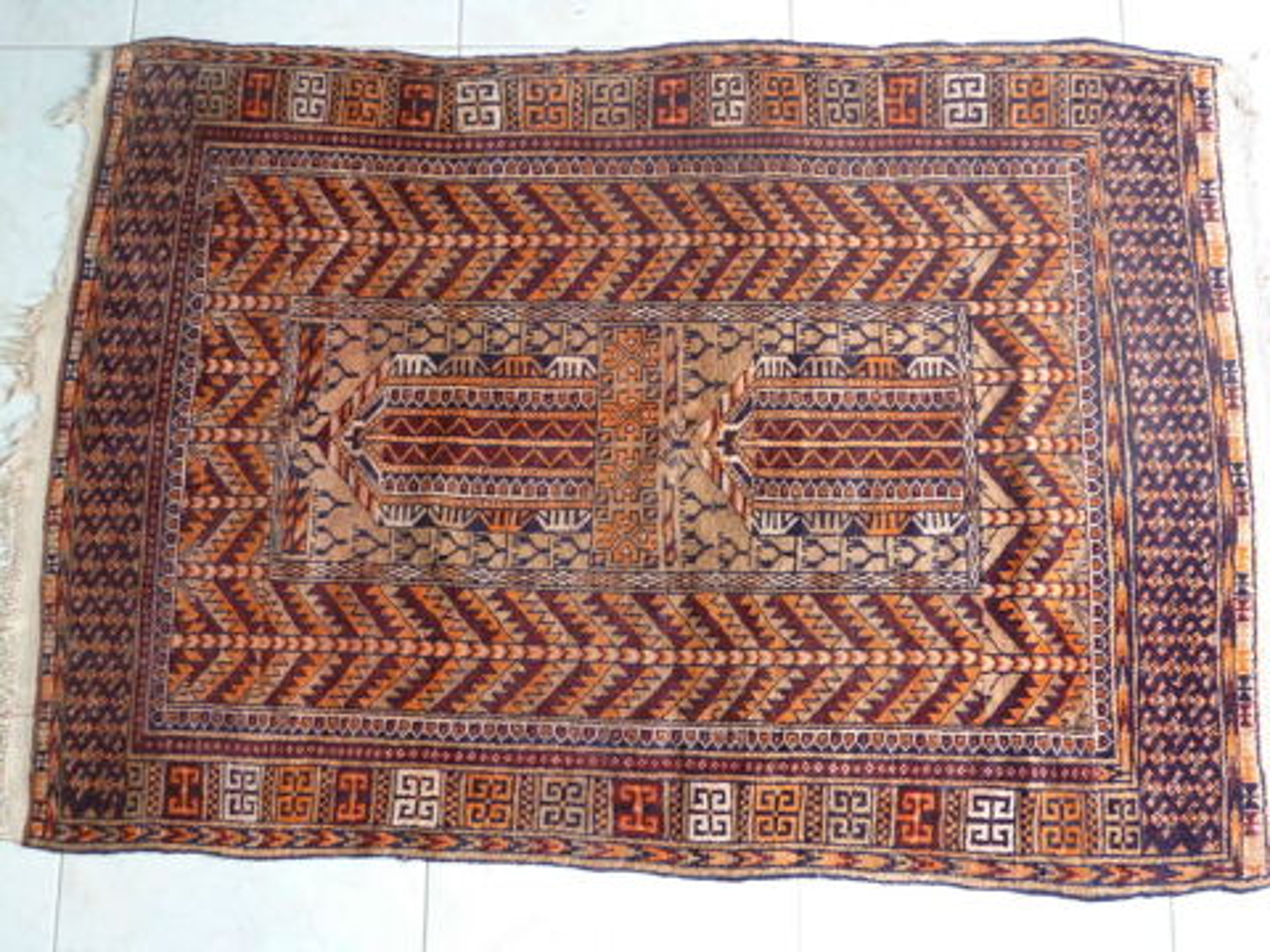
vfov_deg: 34.3
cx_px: 635
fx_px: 1541
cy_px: 476
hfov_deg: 44.8
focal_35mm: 42
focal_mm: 6.9
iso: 320
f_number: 3.7
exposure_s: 1/30
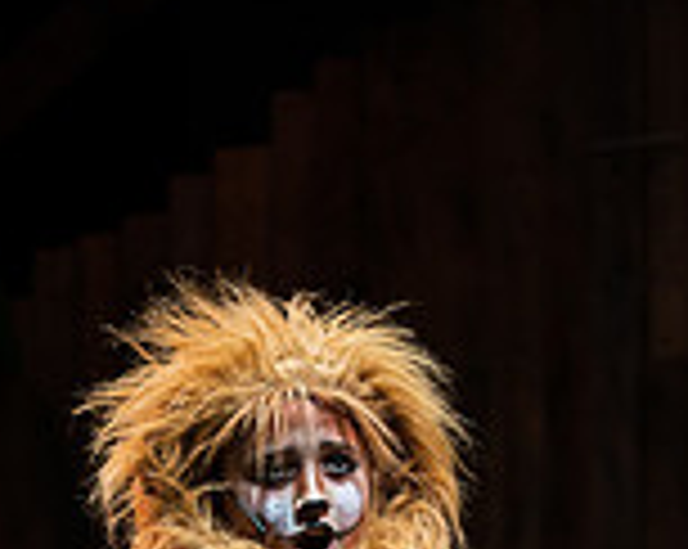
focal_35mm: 569
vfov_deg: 2.7
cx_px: 882
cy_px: 990
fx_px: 11571
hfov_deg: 3.4
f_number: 2.8
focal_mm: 137
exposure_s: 1/160
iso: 500
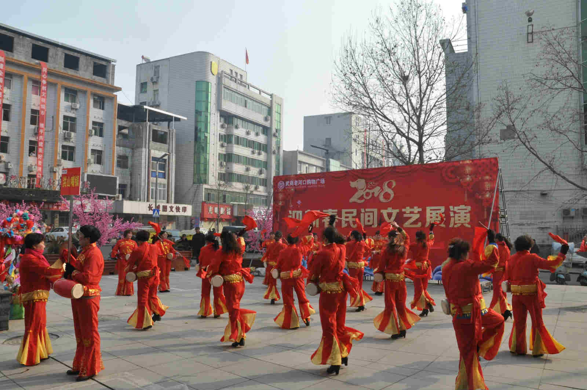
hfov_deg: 67.5
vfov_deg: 47.8
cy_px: 195
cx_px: 294
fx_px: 440
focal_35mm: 27
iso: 800
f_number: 11
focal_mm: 18
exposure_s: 1/500
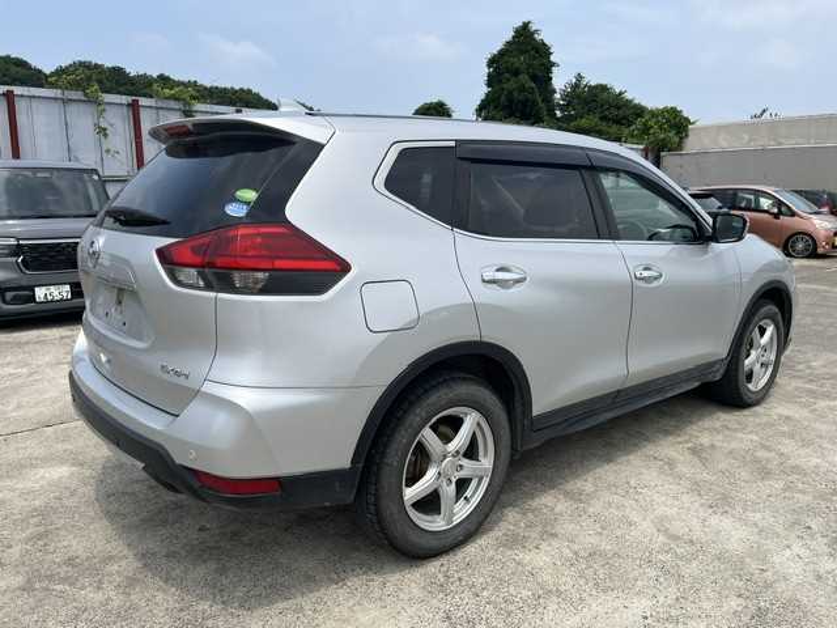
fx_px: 629
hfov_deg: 67.3
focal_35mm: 26
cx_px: 418
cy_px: 314
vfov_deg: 53.1
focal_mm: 5.1
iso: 50
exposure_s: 1/3413
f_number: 1.6
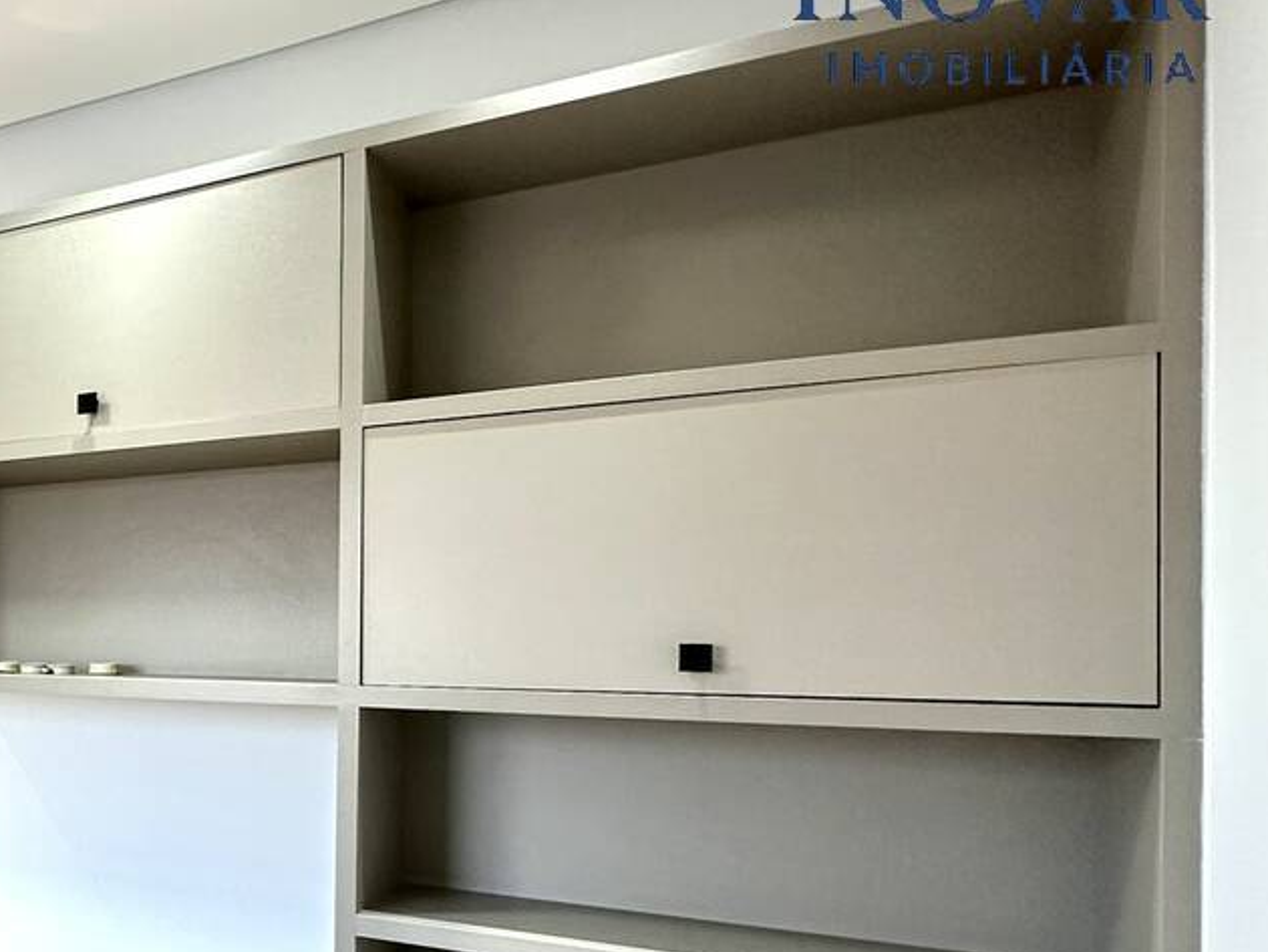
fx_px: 1173
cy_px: 634
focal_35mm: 32
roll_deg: -0.6
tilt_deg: +1.4
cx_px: -54
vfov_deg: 43.6
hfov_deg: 45.8
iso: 200
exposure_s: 1/120
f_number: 2.2
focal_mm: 2.22
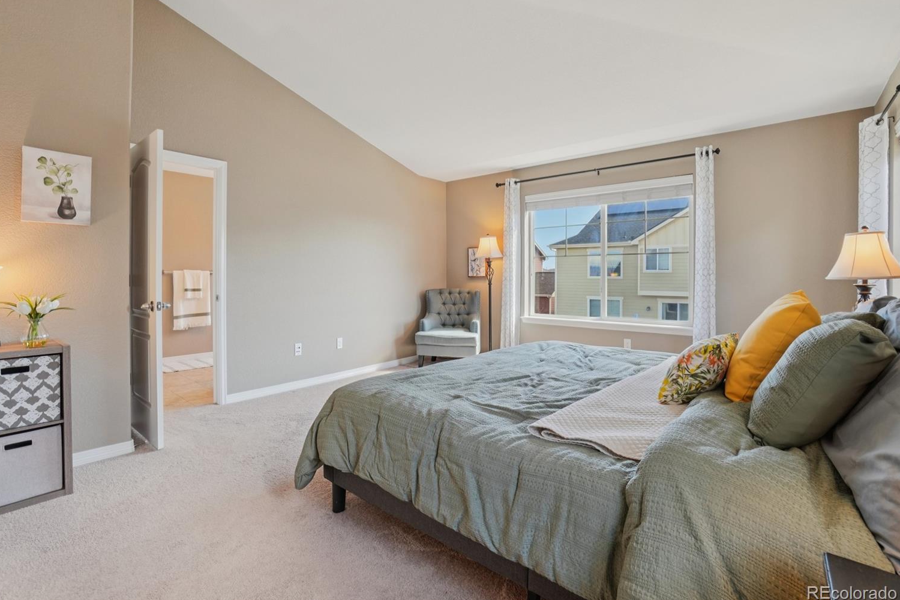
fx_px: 400
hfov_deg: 96.6
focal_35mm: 16
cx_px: 424
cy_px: 286
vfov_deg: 73.7
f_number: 8
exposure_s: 1/25
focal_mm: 10
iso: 400
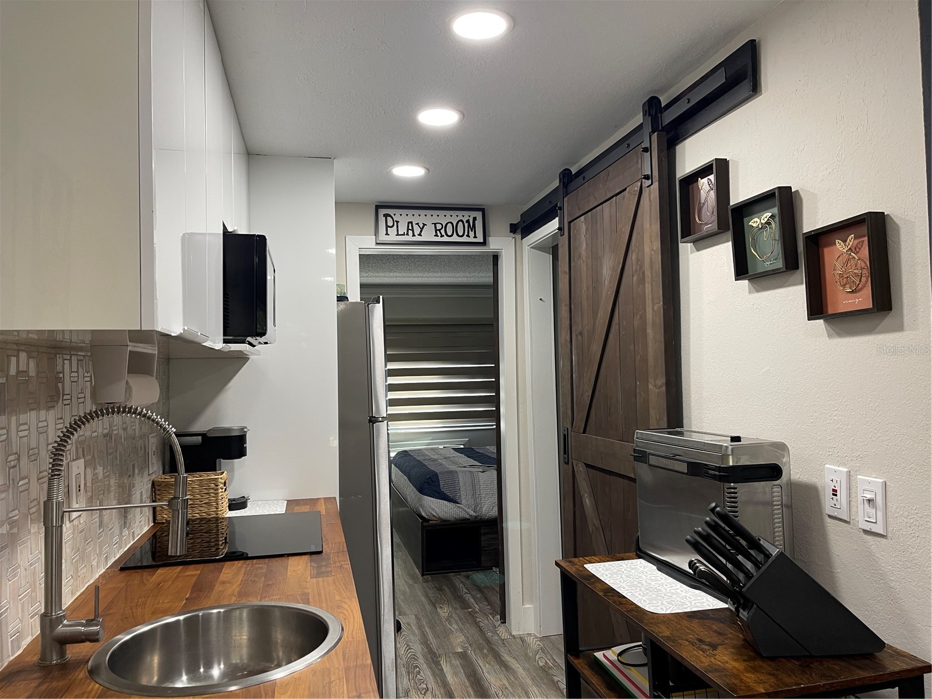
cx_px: 466
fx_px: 673
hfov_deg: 69.4
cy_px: 350
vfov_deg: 54.9
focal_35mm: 25
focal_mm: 5.1
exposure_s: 1/60
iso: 80
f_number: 1.6
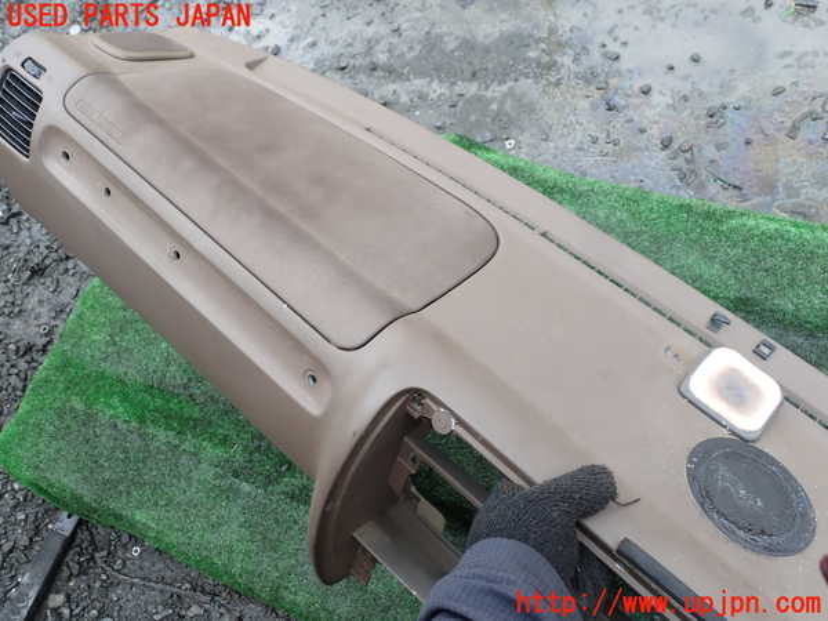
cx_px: 414
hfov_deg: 60.0
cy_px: 310
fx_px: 718
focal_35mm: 30
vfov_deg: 46.8
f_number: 3.2
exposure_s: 1/200
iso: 100
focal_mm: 5.4
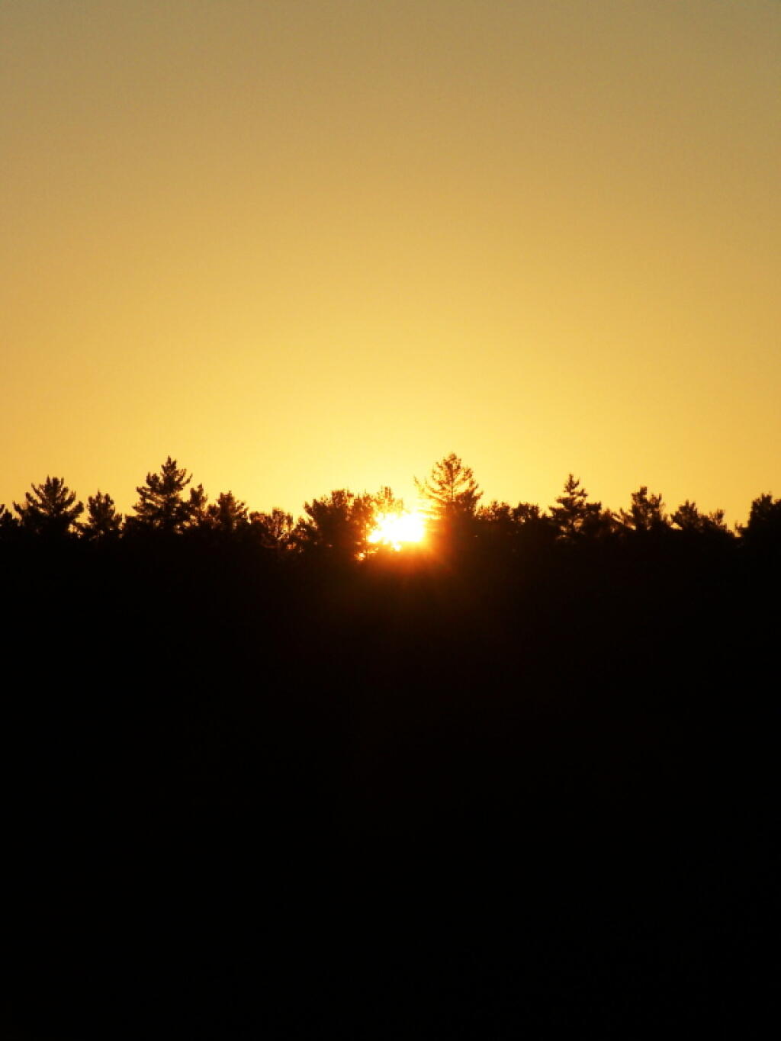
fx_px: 6557
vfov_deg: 9.1
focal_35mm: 218
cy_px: 520
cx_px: 390
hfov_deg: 6.8
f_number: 6.3
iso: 80
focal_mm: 36.2
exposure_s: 1/1250
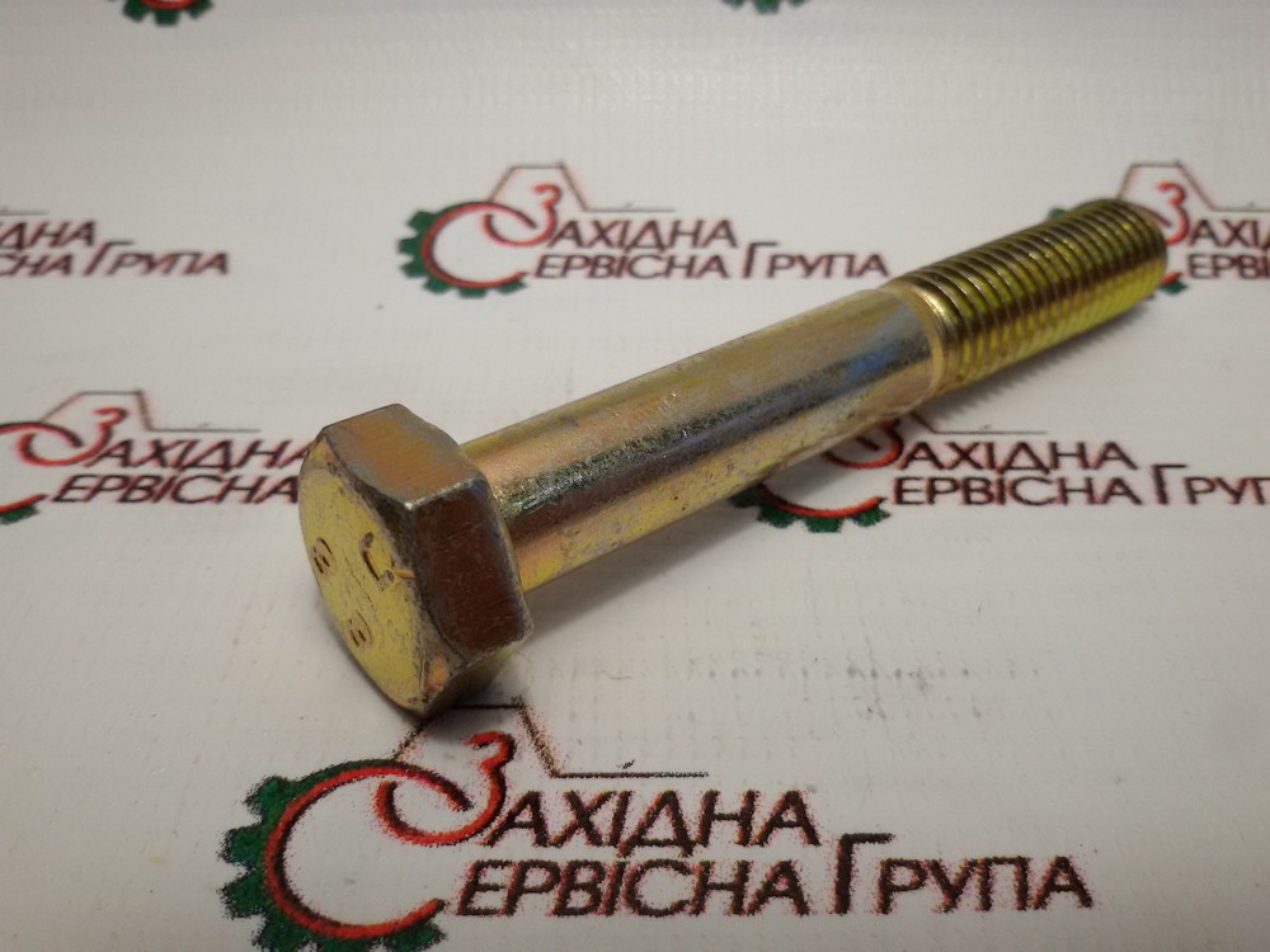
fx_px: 1137
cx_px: 635
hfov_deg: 58.4
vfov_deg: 45.4
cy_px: 476
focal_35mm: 31
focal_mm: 2.93
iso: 64
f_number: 2.4
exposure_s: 1/100
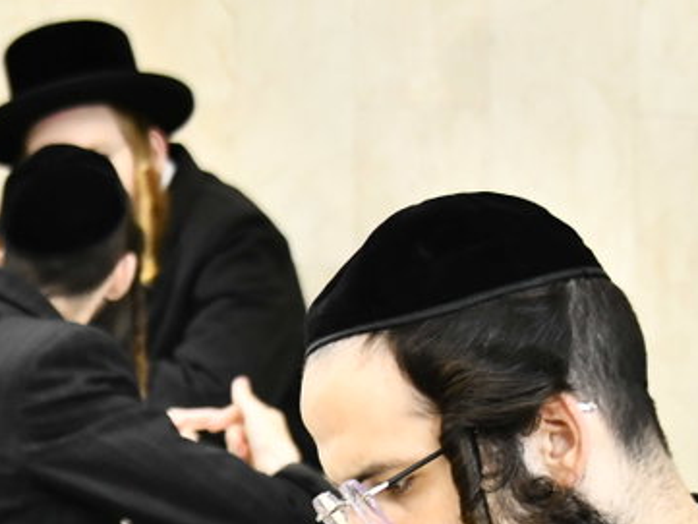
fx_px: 4135
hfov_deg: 9.5
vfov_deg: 7.2
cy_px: 422
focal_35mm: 205
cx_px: -215
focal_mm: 55
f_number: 5
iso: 1600
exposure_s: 1/160
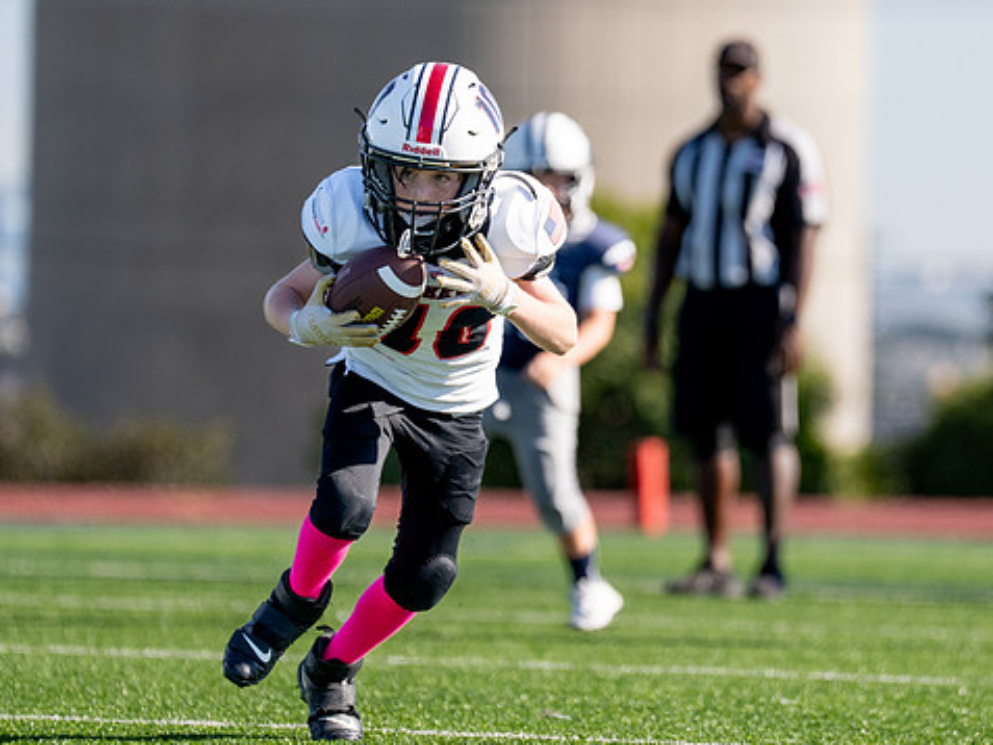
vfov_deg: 4.0
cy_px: 328
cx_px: 561
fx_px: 10760
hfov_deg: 5.3
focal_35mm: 375
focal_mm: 200
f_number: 2.8
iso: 320
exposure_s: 1/5000
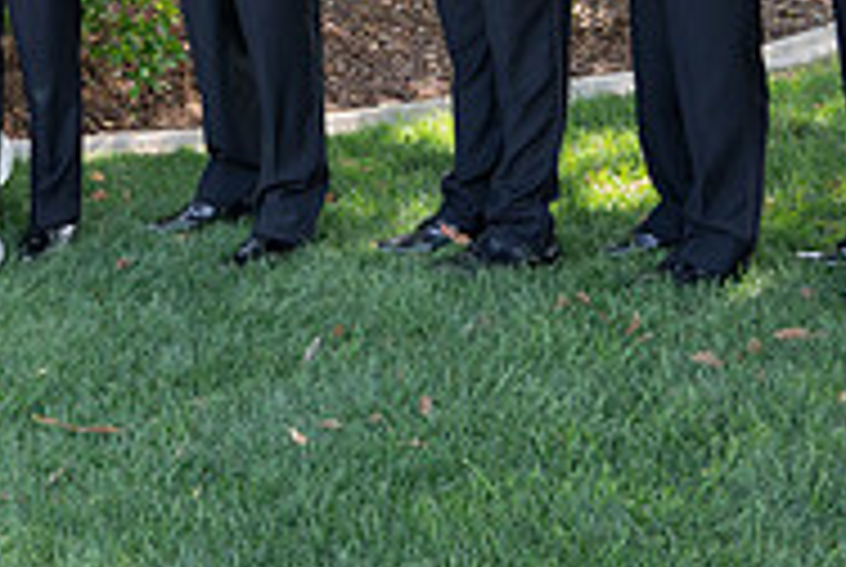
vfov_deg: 17.5
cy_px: -137
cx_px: 18
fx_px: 1742
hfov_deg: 26.0
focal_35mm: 74
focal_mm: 24
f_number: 8
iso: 500
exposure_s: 1/60
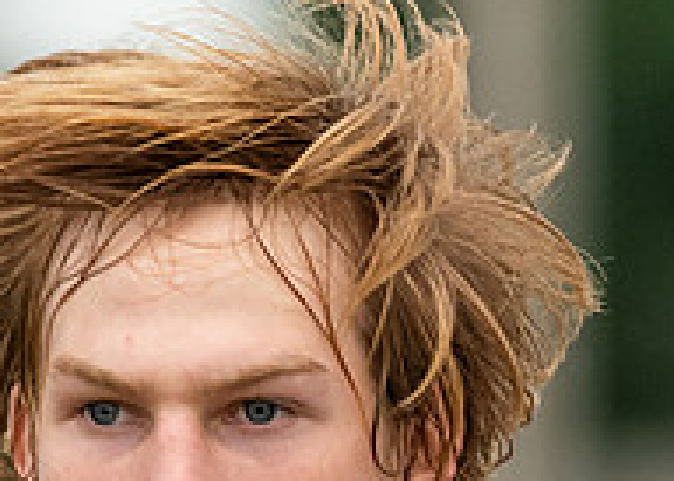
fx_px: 30387
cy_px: 476
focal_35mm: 1588
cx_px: 528
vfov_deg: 0.9
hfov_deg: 1.3
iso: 1600
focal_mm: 300
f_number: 5
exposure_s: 1/1600
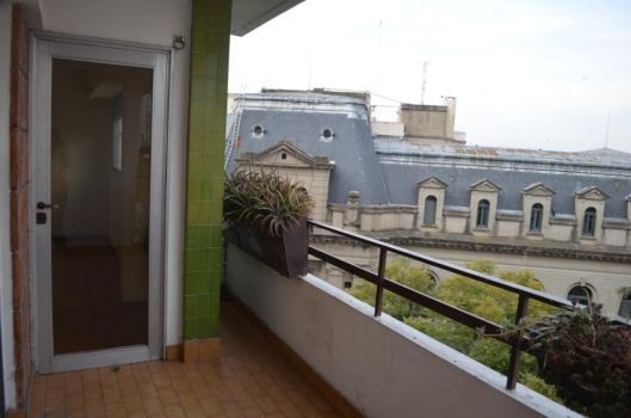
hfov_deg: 67.5
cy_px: 209
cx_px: 316
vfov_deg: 47.7
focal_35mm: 27
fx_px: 472
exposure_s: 1/320
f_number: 3.5
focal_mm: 18
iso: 400
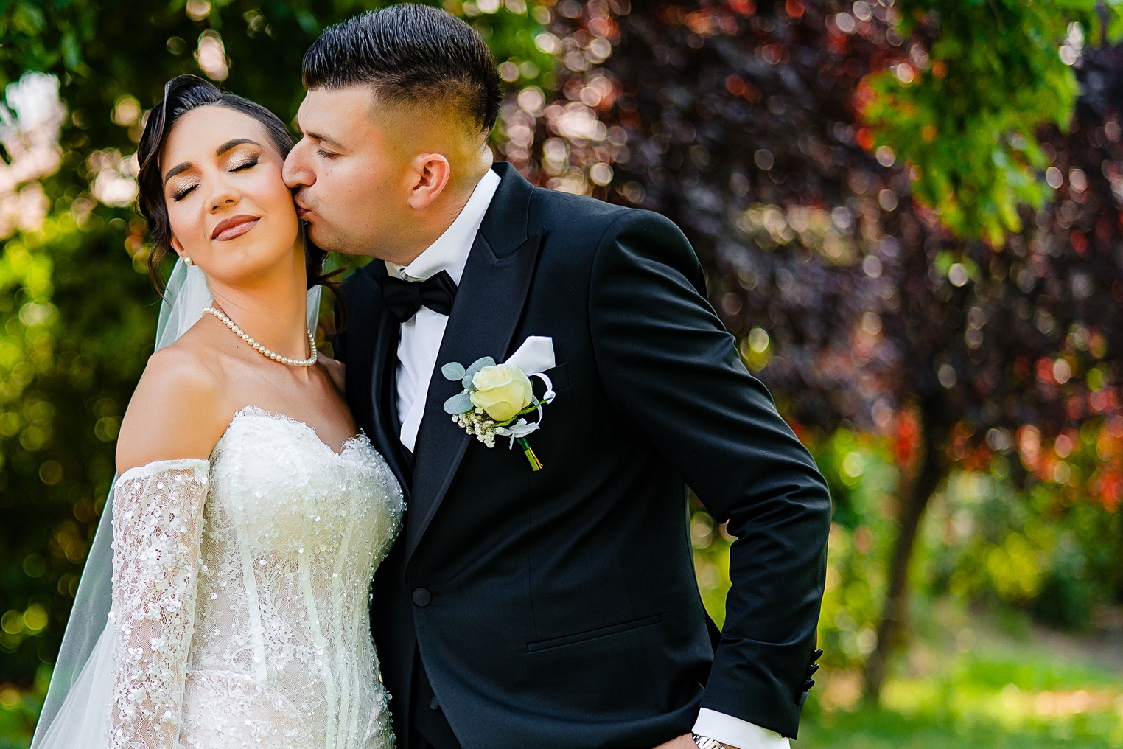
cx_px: 242
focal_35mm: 84
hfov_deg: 23.9
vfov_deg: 16.2
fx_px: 2620
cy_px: 523
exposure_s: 1/800
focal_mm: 50
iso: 125
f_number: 1.4
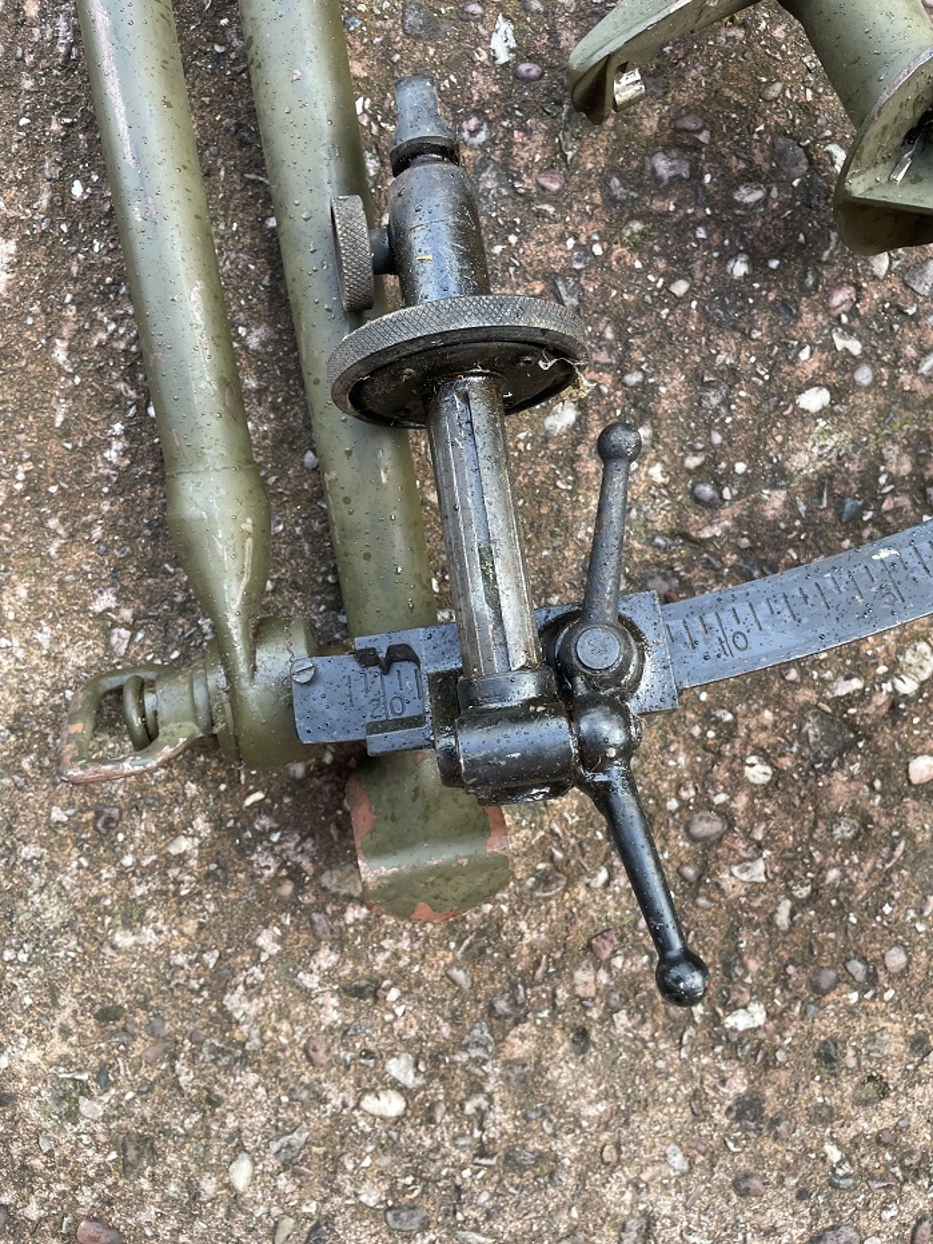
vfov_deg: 67.3
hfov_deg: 53.1
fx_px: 934
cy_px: 622
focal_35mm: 26
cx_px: 466
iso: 64
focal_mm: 4.2
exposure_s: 1/121
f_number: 1.6
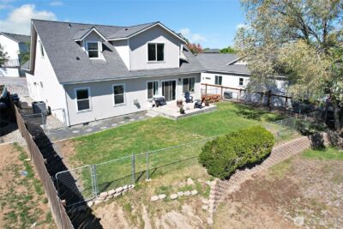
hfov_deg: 78.6
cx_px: 172
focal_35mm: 22
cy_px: 114
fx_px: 210
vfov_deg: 57.3
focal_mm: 8.38
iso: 100
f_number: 2.8
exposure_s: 1/2000
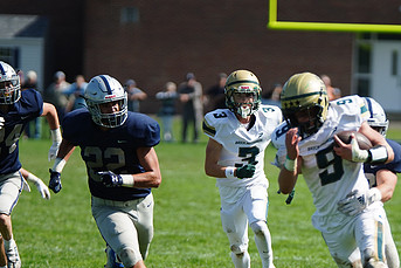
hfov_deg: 5.8
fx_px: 3933
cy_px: 189
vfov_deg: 3.9
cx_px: 320
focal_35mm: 353
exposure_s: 1/4000
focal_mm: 209
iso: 400
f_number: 2.8
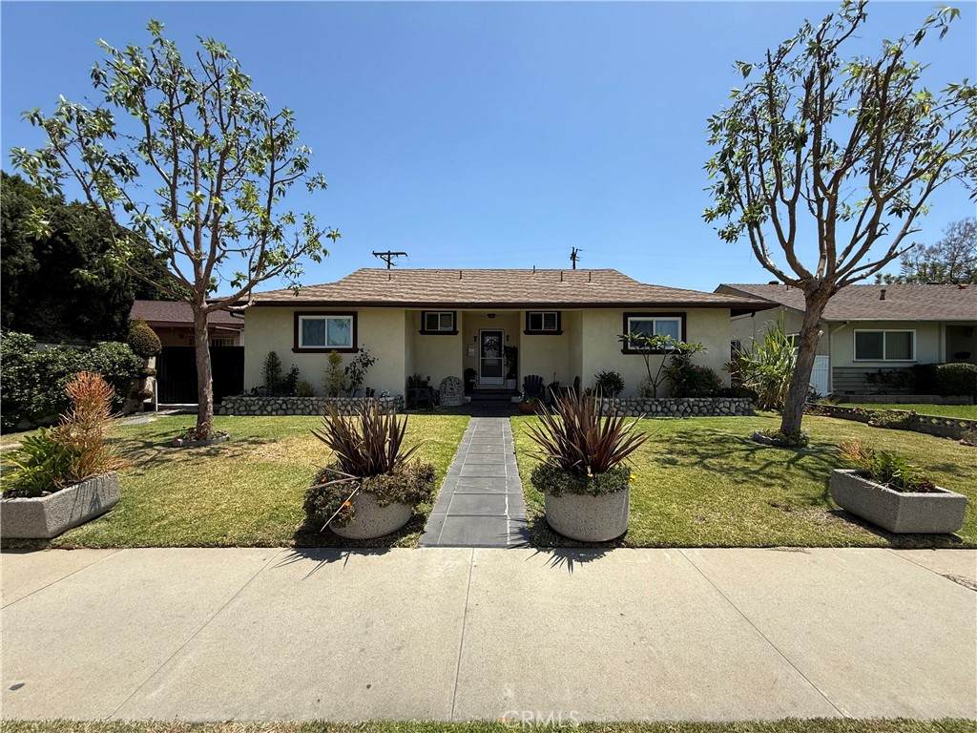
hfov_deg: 102.1
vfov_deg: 85.7
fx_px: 395
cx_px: 488
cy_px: 366
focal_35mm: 14
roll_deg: -0.6
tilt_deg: +0.1
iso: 50
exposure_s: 1/1698
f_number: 2.2
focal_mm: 2.22
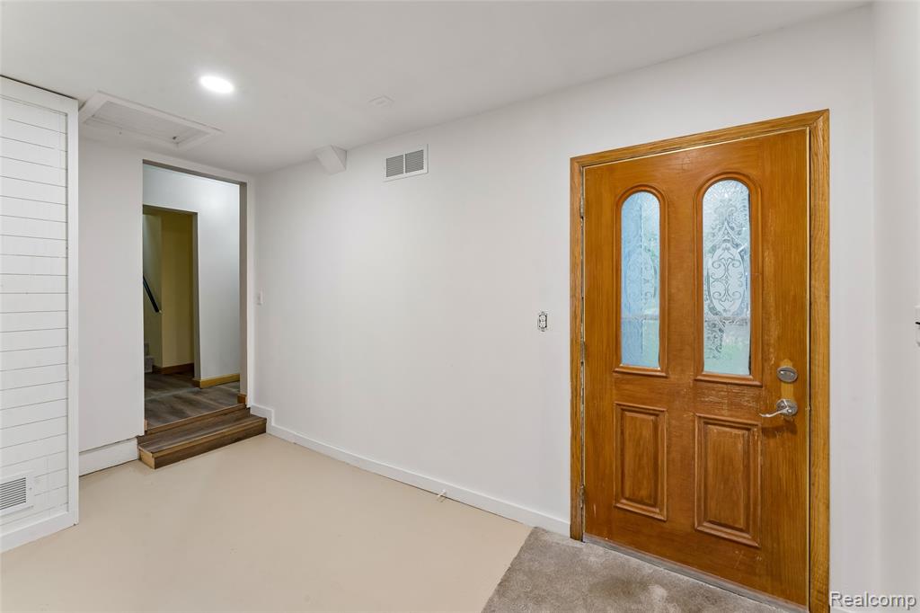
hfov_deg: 104.3
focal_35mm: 14
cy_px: 306
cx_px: 460
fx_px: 358
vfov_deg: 81.2
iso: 400
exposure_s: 1/3.33
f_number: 13
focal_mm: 14
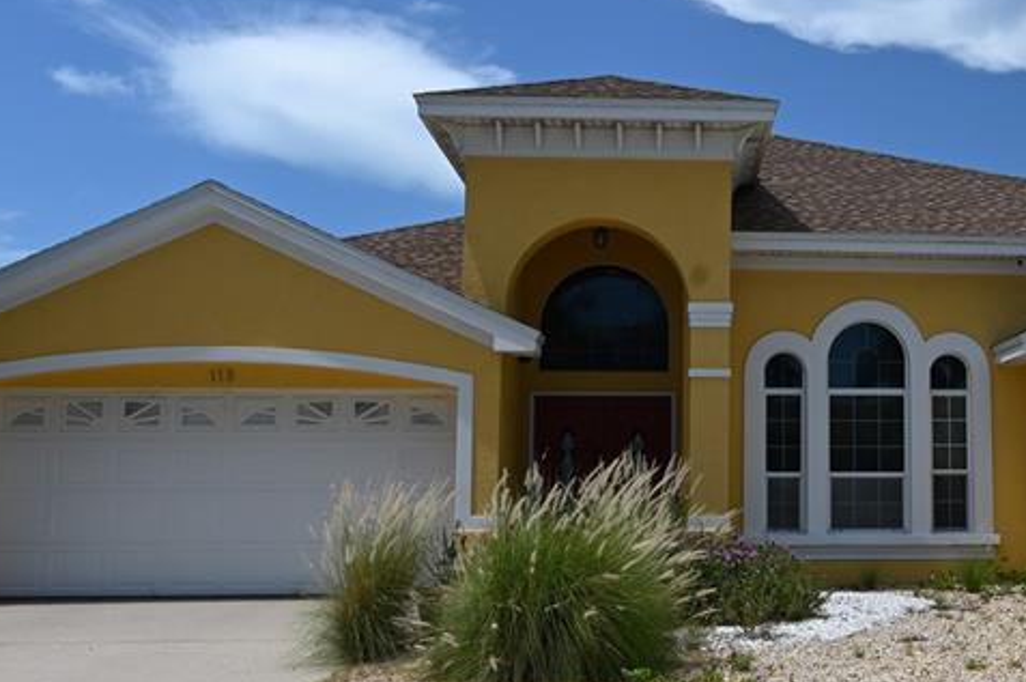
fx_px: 1281
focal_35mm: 45
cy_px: 355
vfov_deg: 29.8
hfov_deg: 42.1
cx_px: 790
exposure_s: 1/400
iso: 100
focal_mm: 21
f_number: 7.1
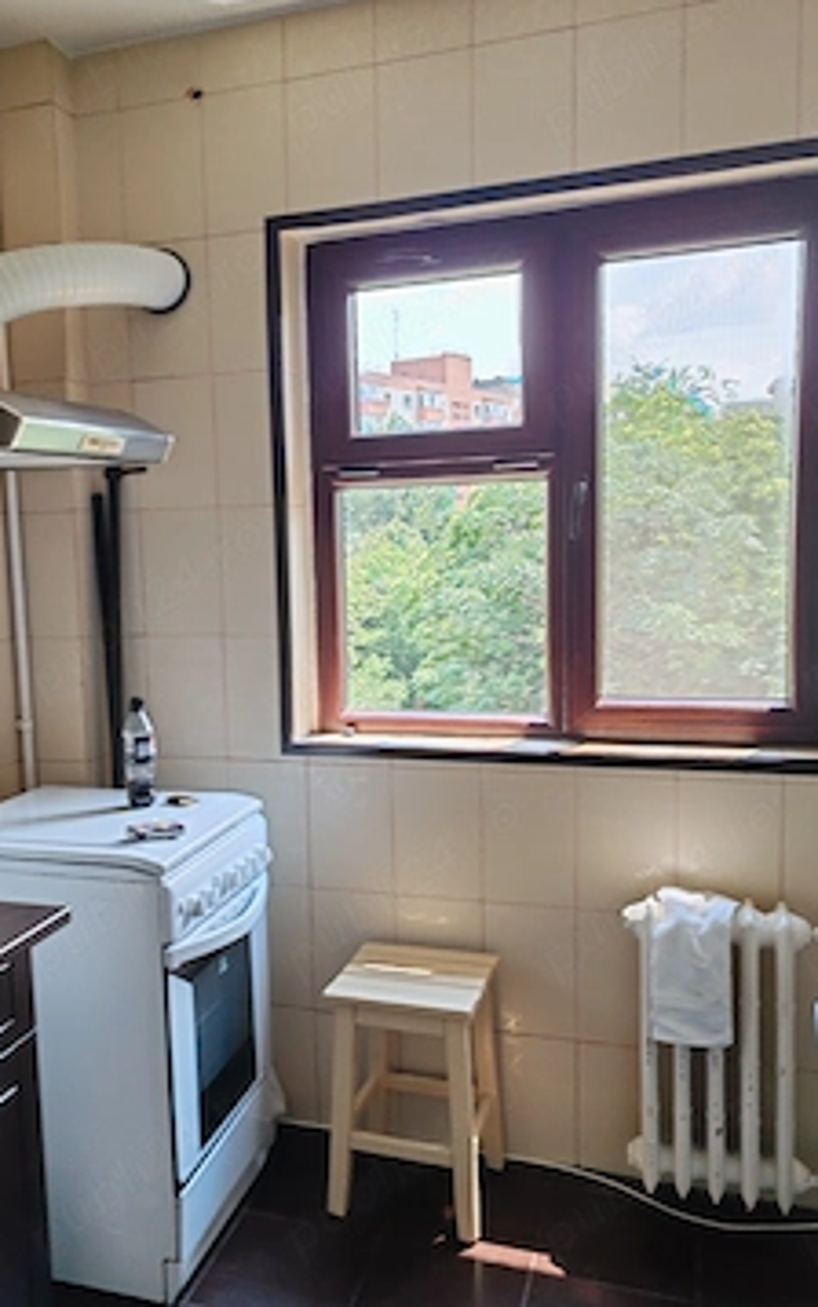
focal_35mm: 32
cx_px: 274
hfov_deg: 39.0
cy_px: 668
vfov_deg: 59.6
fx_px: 1140
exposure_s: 1/100
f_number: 1.9
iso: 320
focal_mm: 6.12
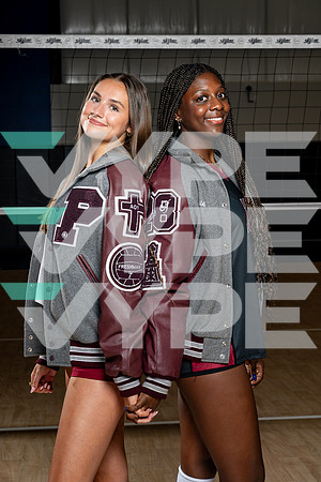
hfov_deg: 19.5
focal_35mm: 70
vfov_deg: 28.8
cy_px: 241
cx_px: 160
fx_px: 936
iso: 100
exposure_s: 1/250
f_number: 8
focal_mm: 70
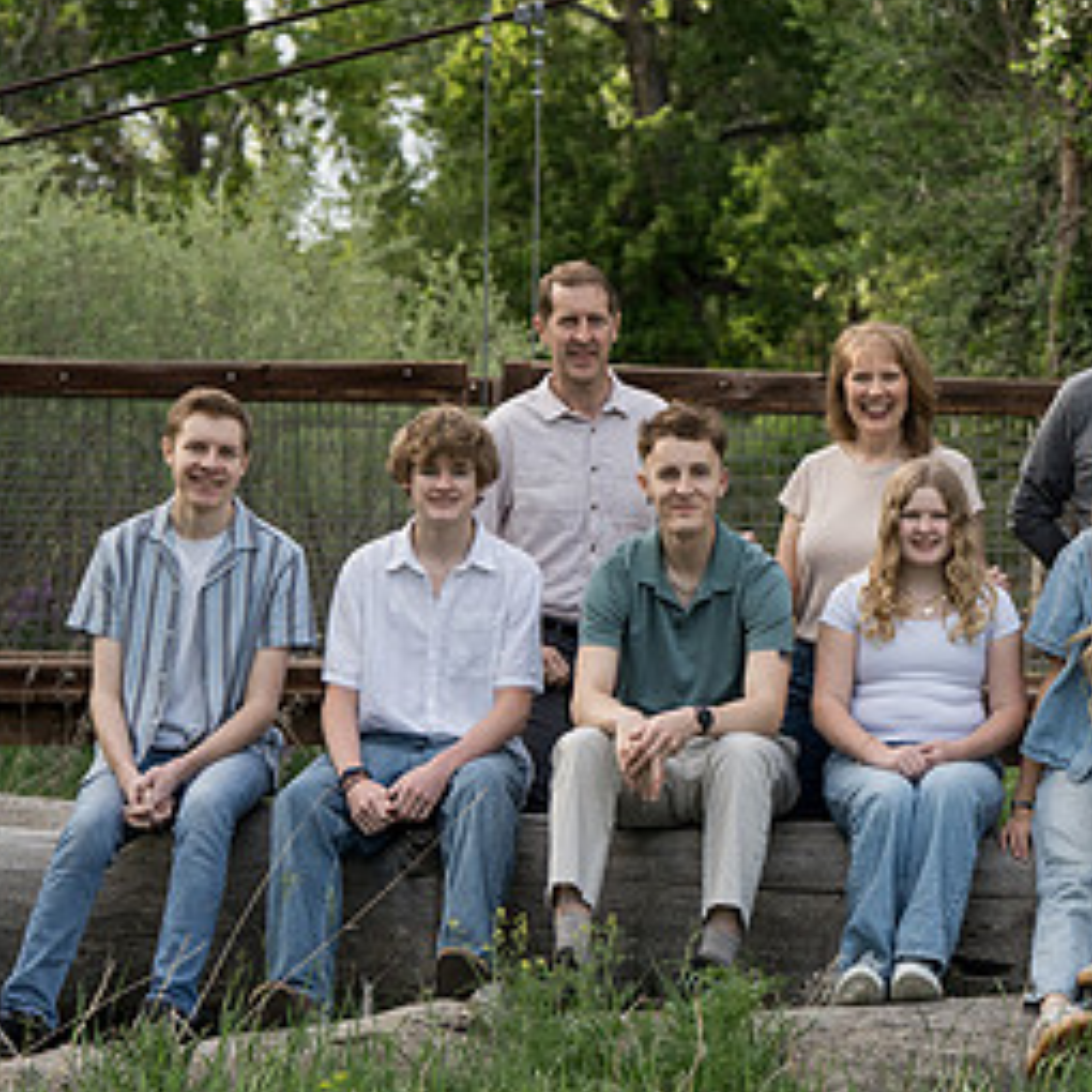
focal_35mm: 143
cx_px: 839
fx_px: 5104
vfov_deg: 12.2
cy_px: 589
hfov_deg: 12.2
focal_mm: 74
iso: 200
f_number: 4
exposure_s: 1/250
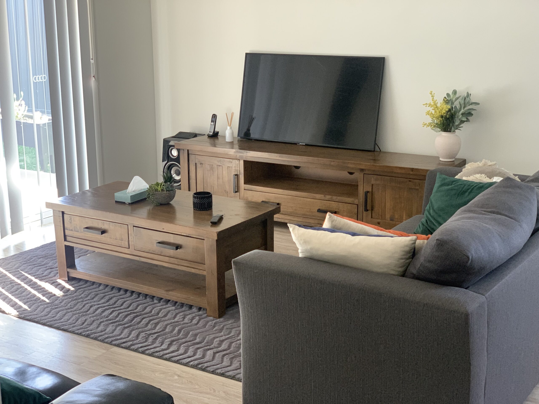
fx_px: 810
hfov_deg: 36.8
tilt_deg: -14.0
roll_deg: -0.8
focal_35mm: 52
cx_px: 270
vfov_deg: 28.0
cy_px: 202
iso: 160
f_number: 2.4
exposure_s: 1/60
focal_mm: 6
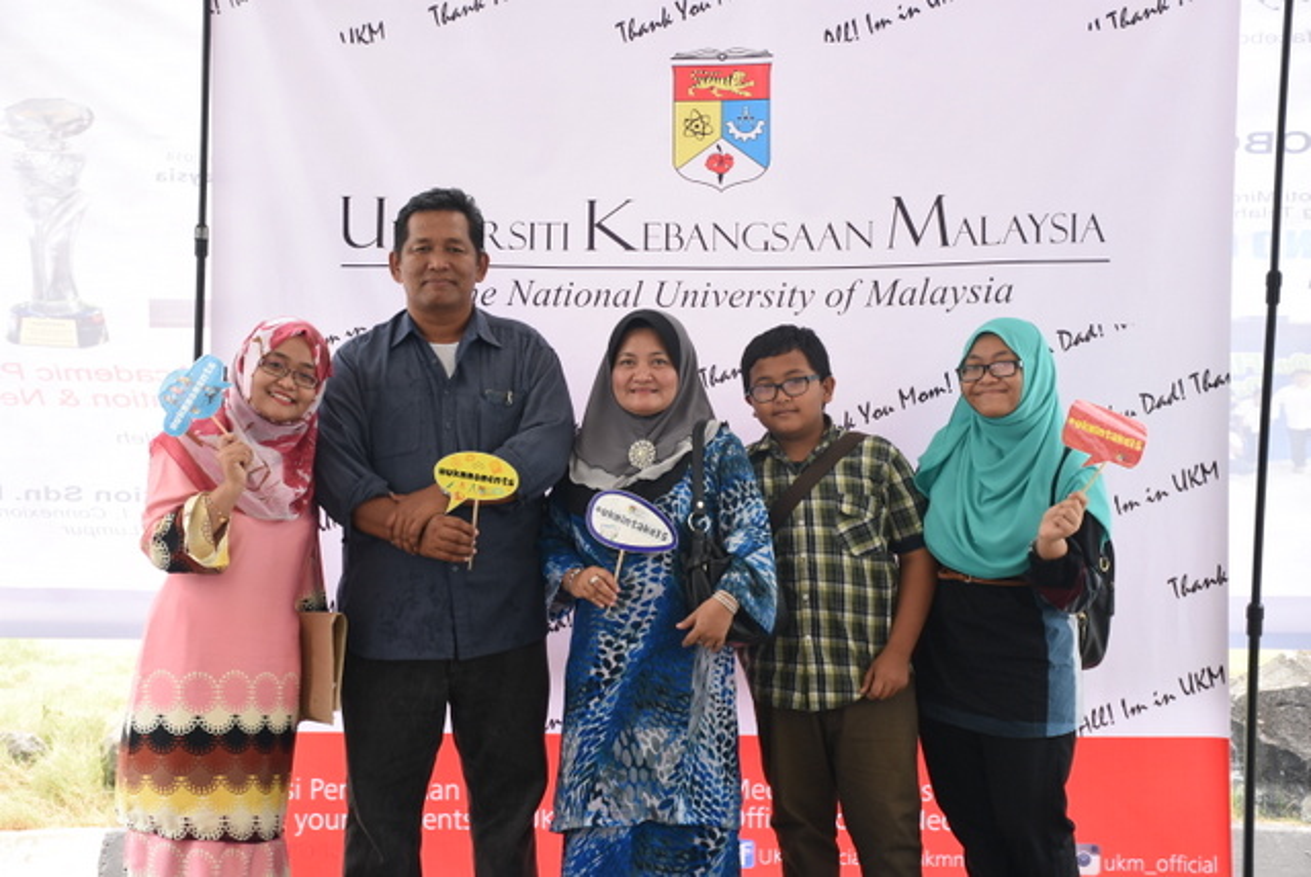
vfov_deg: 19.0
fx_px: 2624
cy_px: 438
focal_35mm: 72
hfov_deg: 28.0
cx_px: 656
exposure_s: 1/160
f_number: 4.5
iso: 320
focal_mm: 48
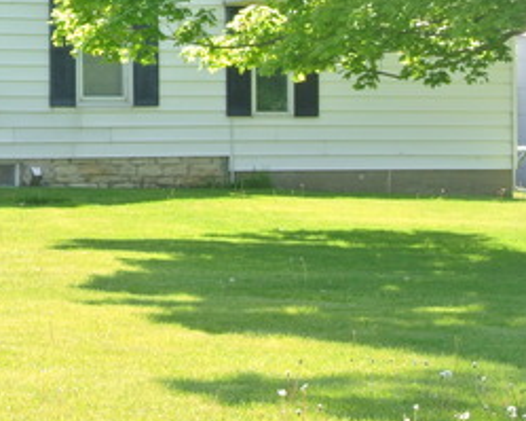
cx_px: -40
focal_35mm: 157
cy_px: 30
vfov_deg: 9.8
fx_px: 2443
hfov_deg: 12.1
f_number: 16
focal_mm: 24.4
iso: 400
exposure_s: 1/60
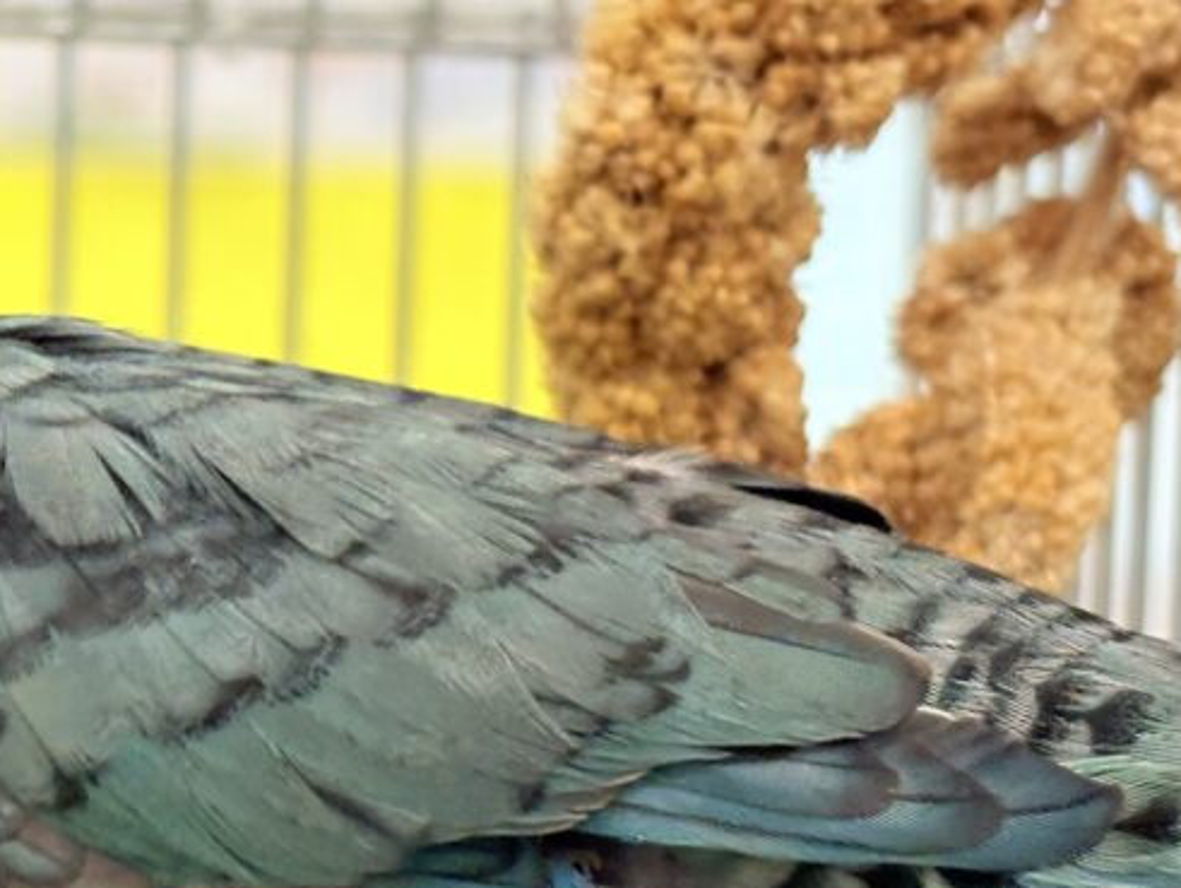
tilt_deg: -1.6
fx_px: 4336
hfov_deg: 15.2
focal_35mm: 127
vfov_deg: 11.7
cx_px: -65
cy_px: 544
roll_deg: -1.6
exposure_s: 1/100
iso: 125
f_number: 1.6
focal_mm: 5.96
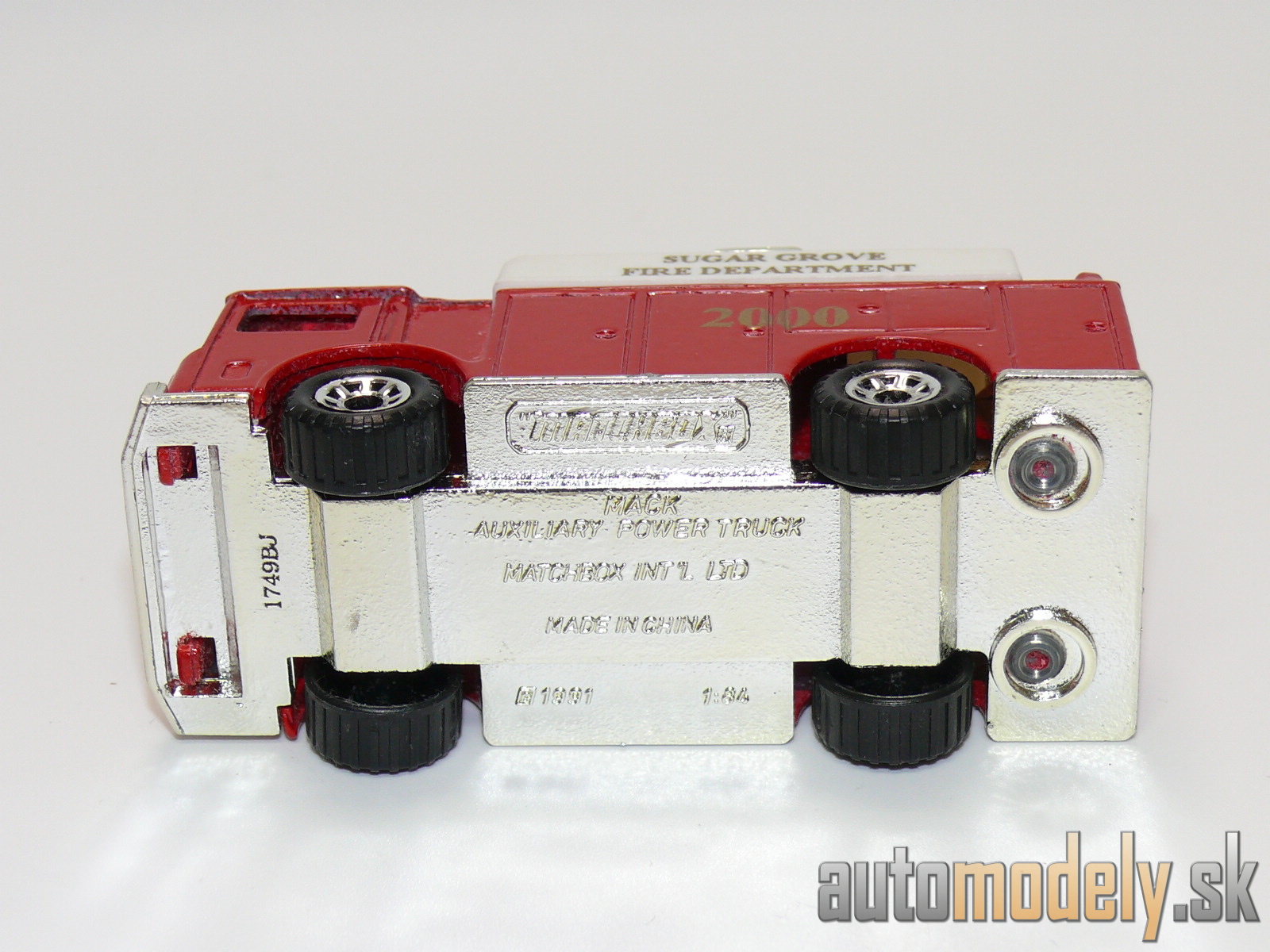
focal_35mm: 89
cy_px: 476
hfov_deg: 22.0
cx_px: 635
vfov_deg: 16.6
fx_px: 3265
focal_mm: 12.5
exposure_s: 1/30
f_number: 4
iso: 100
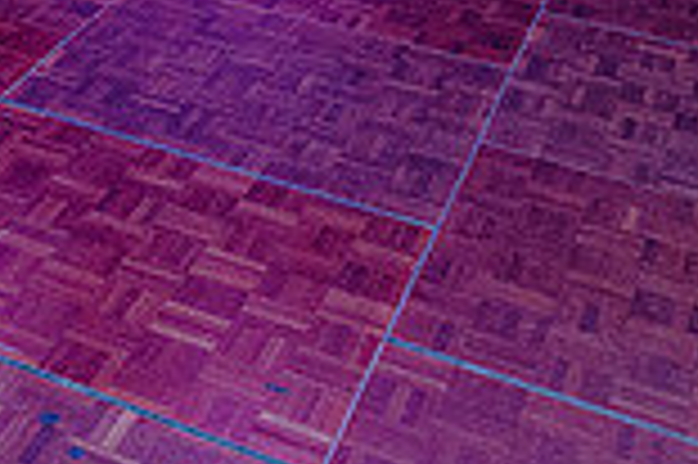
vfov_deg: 13.8
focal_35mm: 90
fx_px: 1743
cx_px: -333
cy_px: -322
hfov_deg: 19.8
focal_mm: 24
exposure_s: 1/160
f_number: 3.5
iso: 3200
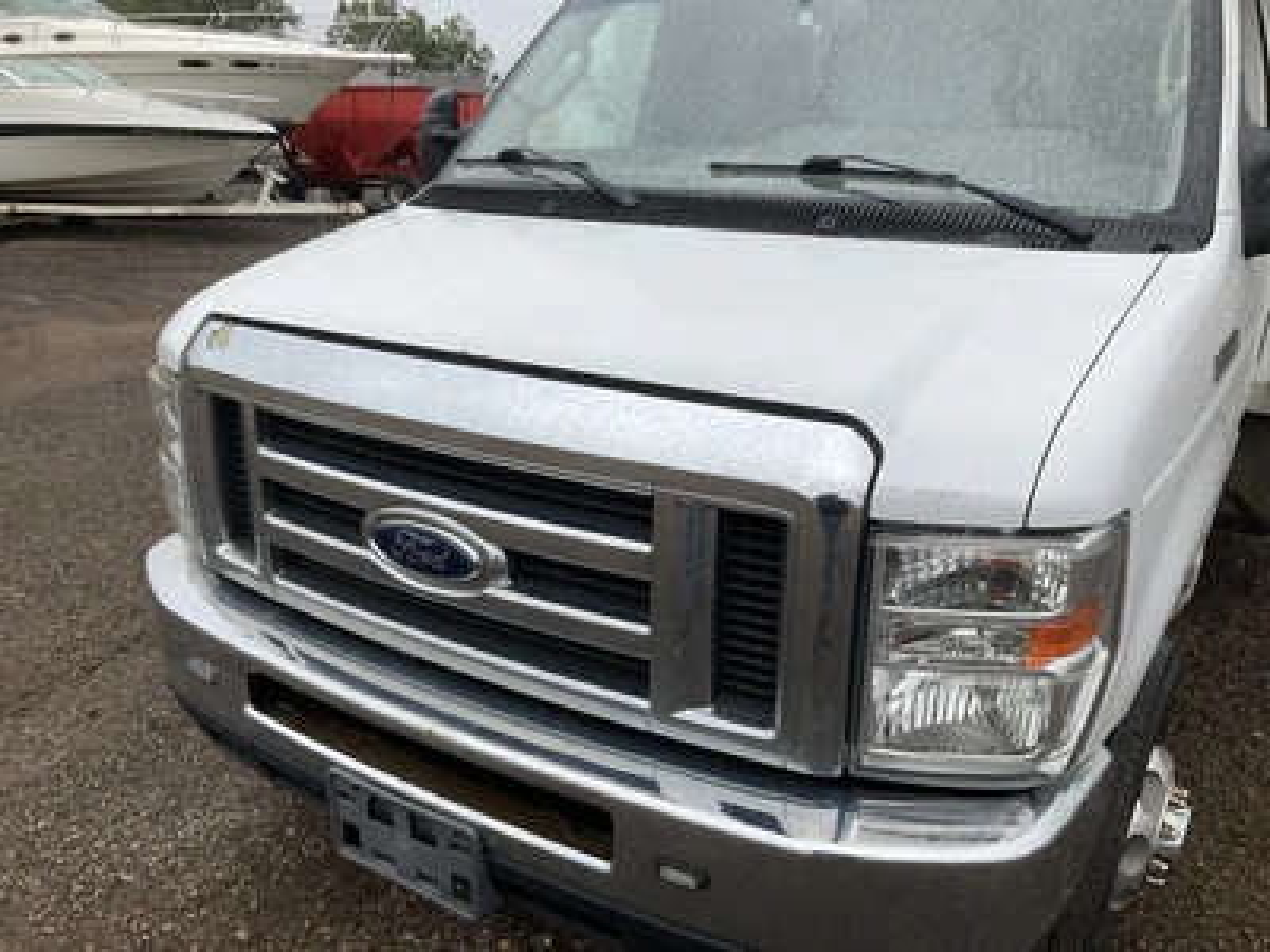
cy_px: 476
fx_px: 1064
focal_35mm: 29
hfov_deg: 61.7
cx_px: 635
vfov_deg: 48.2
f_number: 1.8
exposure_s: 1/1221
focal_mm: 3
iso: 25
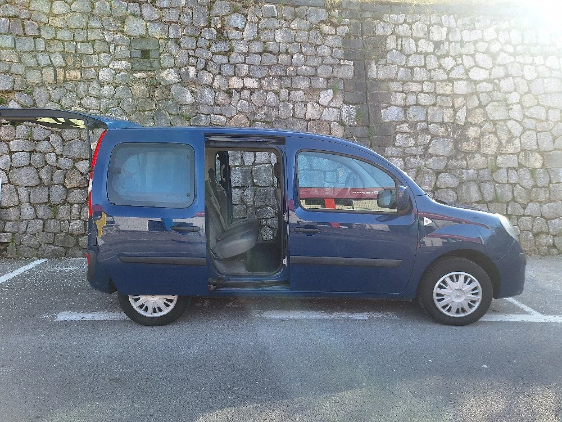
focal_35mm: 23
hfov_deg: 73.9
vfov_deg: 58.9
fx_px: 373
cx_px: 281
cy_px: 211
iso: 40
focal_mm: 5.54
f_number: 1.8
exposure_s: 1/303
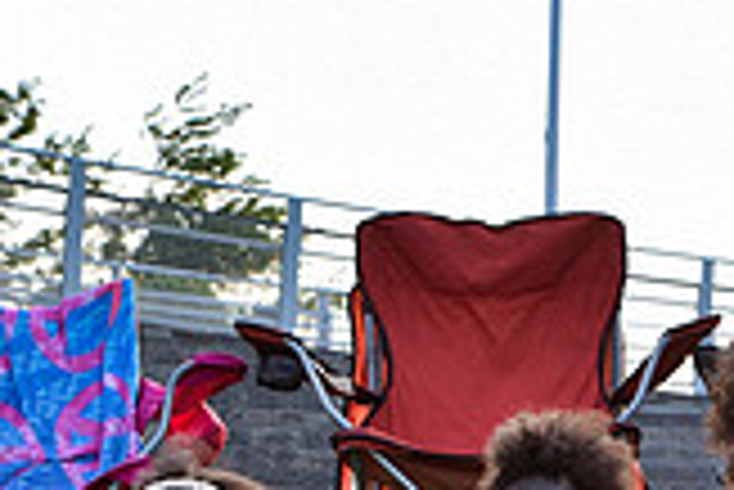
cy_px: 766
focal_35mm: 114
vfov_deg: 11.5
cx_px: 802
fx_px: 2326
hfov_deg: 17.3
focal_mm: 32
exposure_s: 1/100
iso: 200
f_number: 5
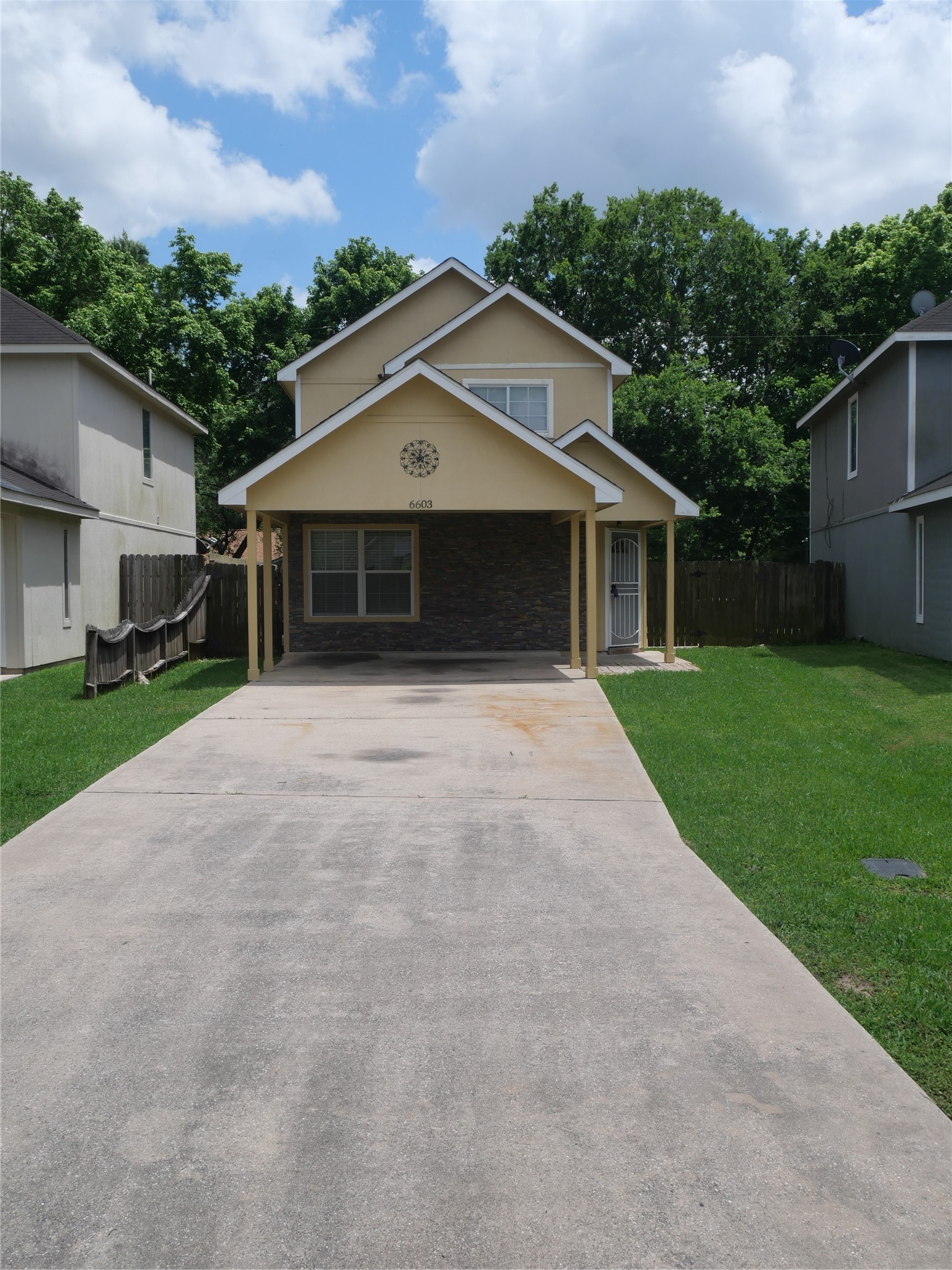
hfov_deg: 41.8
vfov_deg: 54.0
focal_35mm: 34
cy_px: 635
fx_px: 1247
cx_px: 476
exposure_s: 1/500
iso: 200
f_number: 10
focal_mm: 17
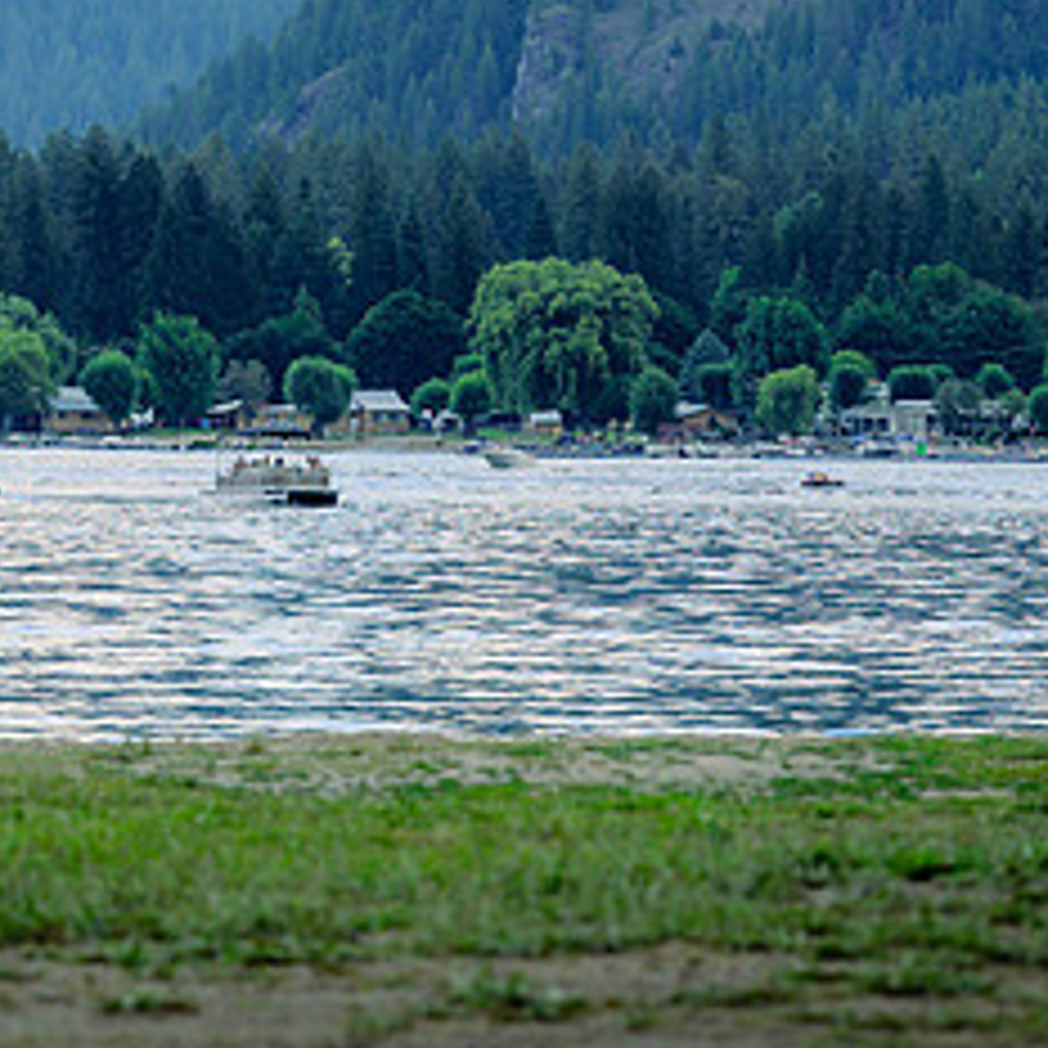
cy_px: 187
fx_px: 8700
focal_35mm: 254
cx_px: 328
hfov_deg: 6.9
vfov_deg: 6.9
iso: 64
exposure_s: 1/160
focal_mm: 120
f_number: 6.3
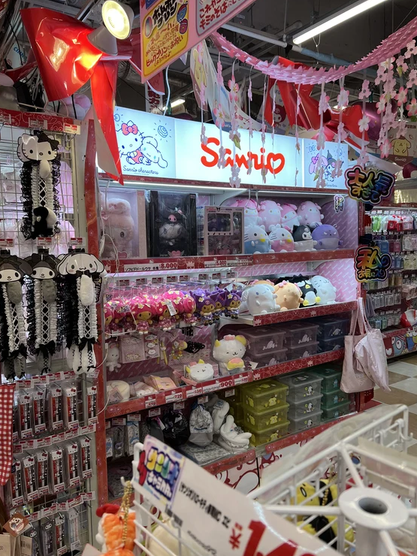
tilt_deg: -5.2
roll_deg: +1.5
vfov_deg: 65.3
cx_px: 211
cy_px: 278
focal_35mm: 27
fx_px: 434
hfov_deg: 51.4
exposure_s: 1/100
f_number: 1.5
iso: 40
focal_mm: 5.7
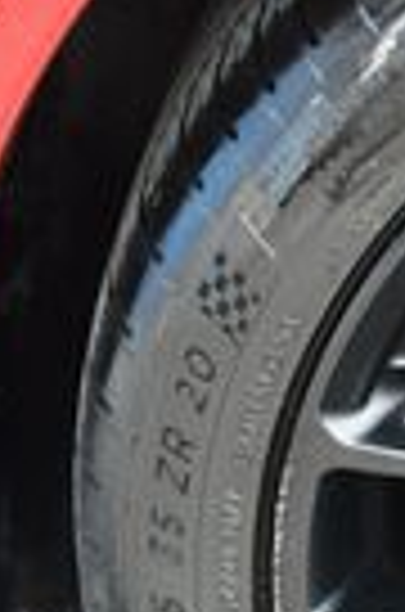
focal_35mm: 170
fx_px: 2883
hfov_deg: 7.7
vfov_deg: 12.0
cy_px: 522
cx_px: 814
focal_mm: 18
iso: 400
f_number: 3.5
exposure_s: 1/250
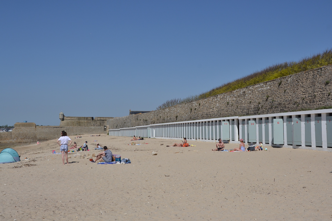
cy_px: 110
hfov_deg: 46.4
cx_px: 166
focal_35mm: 42
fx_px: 387
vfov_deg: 31.9
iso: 200
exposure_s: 1/1000
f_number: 10
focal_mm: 28
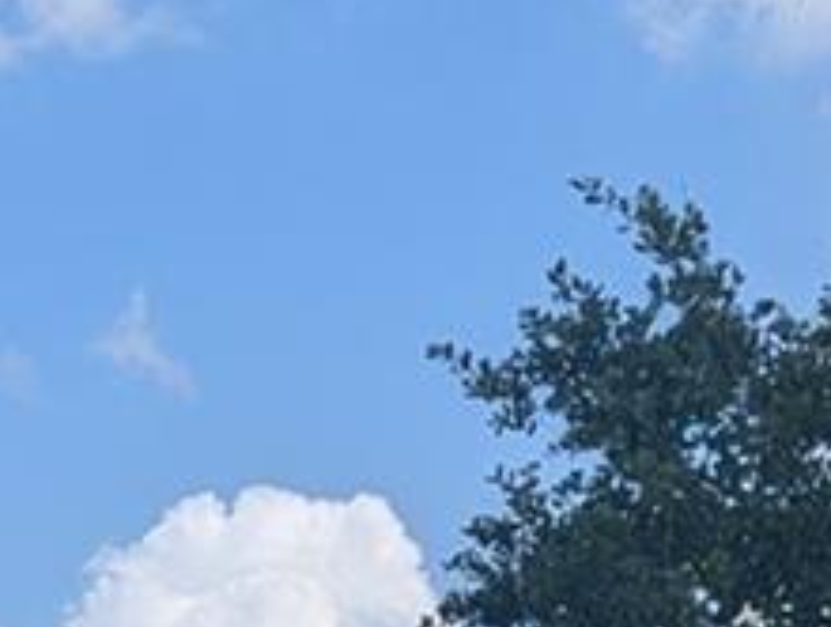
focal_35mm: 174
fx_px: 4186
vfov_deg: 8.5
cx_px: -200
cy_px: 748
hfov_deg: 11.1
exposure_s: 1/1193
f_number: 1.68
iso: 22
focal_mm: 6.9
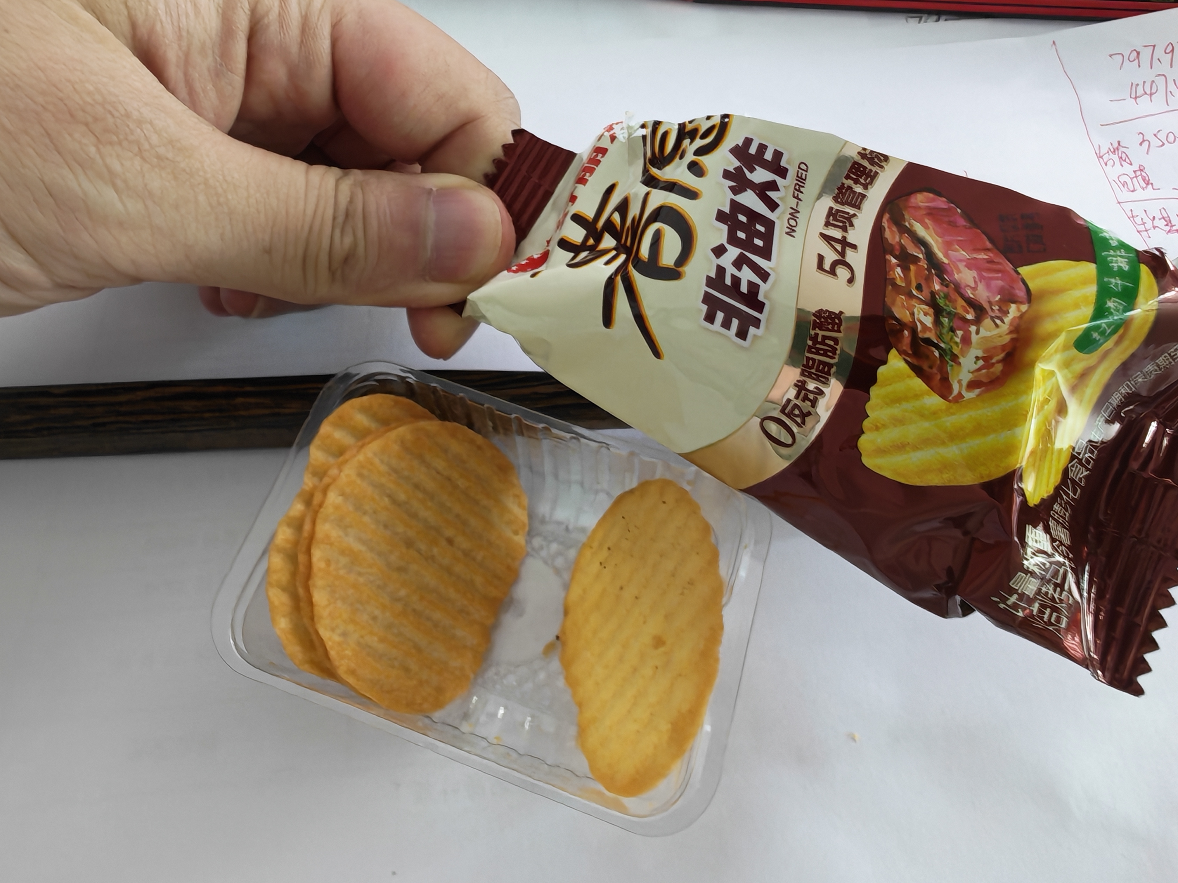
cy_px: 442
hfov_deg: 73.9
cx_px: 589
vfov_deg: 58.9
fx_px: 783
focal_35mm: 23
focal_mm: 1.82
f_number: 2
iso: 500
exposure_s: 1/13
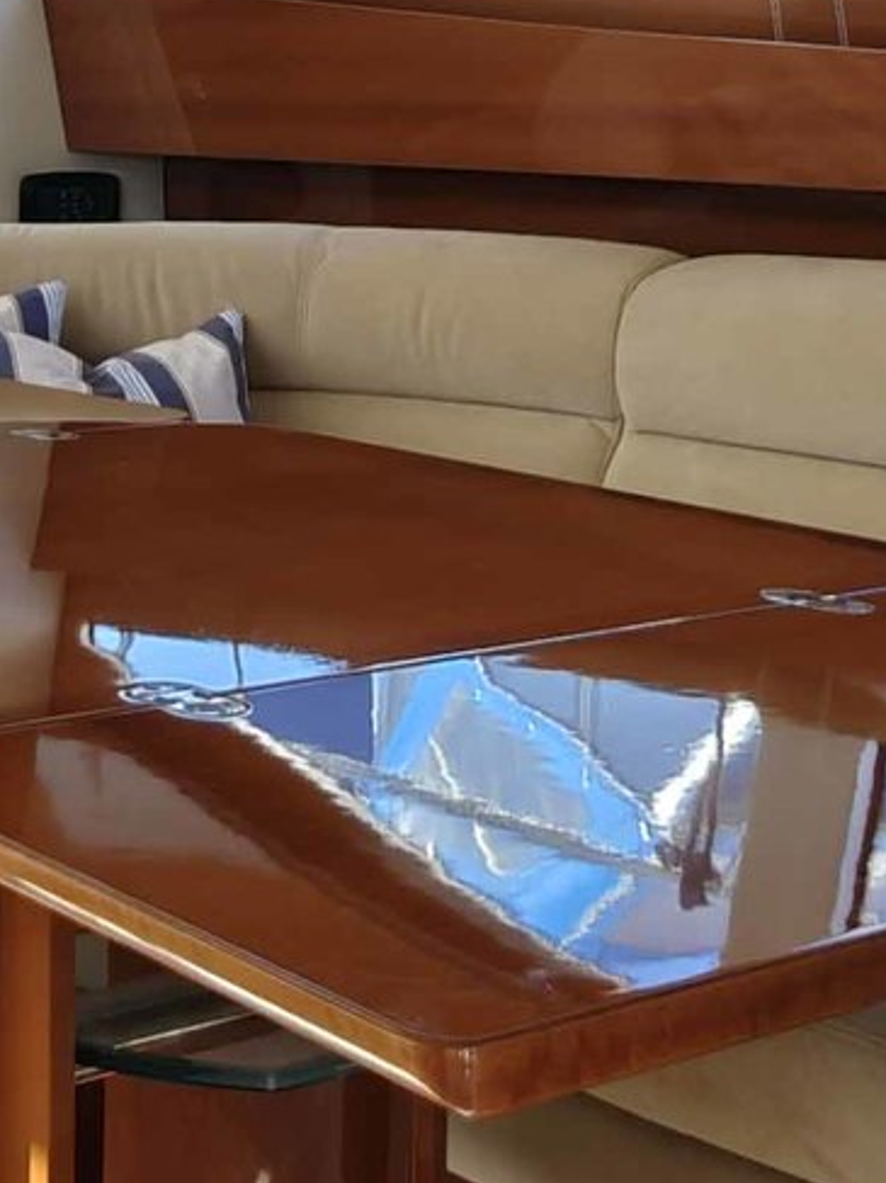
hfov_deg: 19.0
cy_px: 26
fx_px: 2629
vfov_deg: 24.3
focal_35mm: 77
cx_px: 235
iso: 160
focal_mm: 2.3
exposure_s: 1/156
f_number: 2
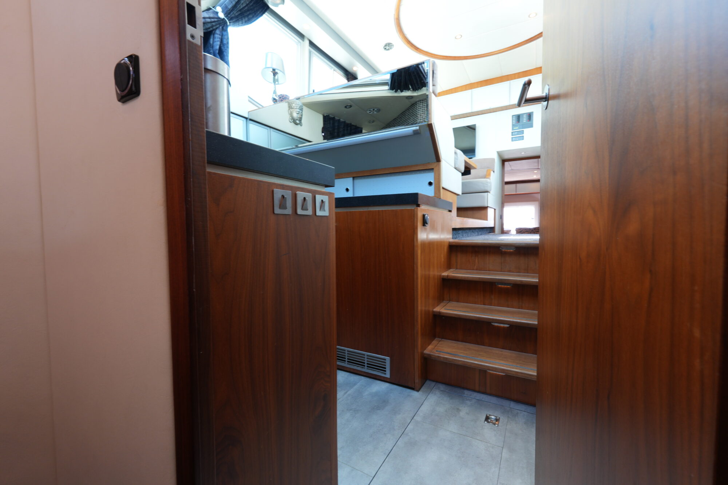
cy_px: 242
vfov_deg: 77.3
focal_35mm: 15
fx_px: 303
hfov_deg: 100.4
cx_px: 364
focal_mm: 10
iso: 160
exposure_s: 1/5
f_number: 8
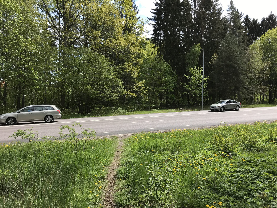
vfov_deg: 49.7
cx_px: 138
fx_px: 224
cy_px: 104
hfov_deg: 63.4
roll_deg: -2.6
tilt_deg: -1.7
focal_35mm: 28
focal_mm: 3.99
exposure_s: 1/1126
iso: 20
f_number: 1.8
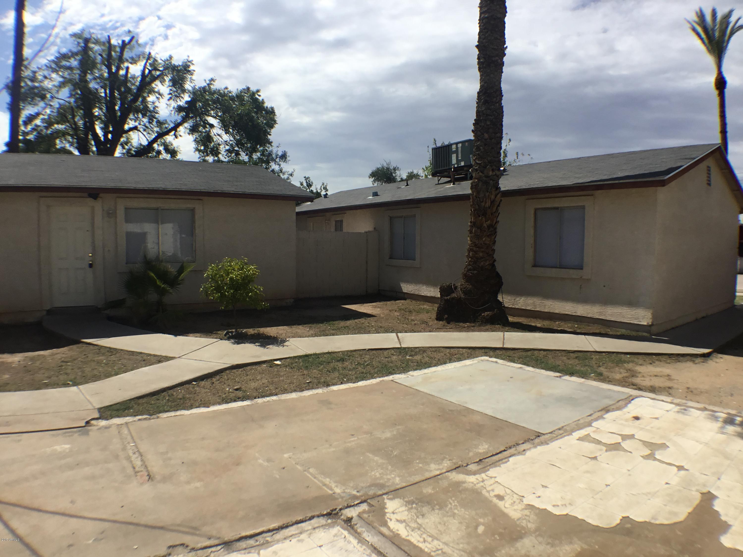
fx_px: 665
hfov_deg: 58.4
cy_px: 278
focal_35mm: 31
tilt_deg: -4.3
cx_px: 372
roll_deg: -0.6
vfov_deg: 45.4
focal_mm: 3.3
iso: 25
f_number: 2.4
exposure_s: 1/2398
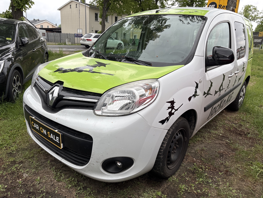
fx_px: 198
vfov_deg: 53.1
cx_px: 132
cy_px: 99
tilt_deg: -15.7
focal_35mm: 26
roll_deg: -1.9
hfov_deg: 67.3
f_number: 1.6
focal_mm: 5.96
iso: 50
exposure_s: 1/550
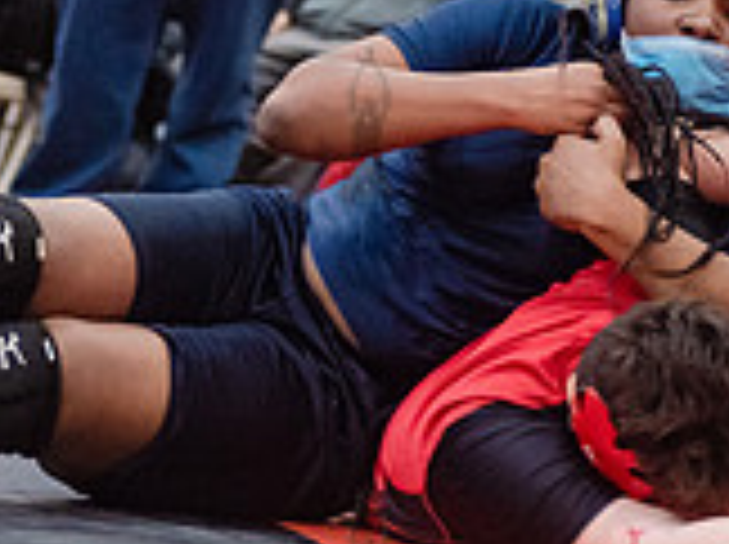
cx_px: 364
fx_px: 6014
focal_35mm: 286
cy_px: 124
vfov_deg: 5.2
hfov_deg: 6.9
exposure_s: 1/320
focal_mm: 80
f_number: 3.5
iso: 4000
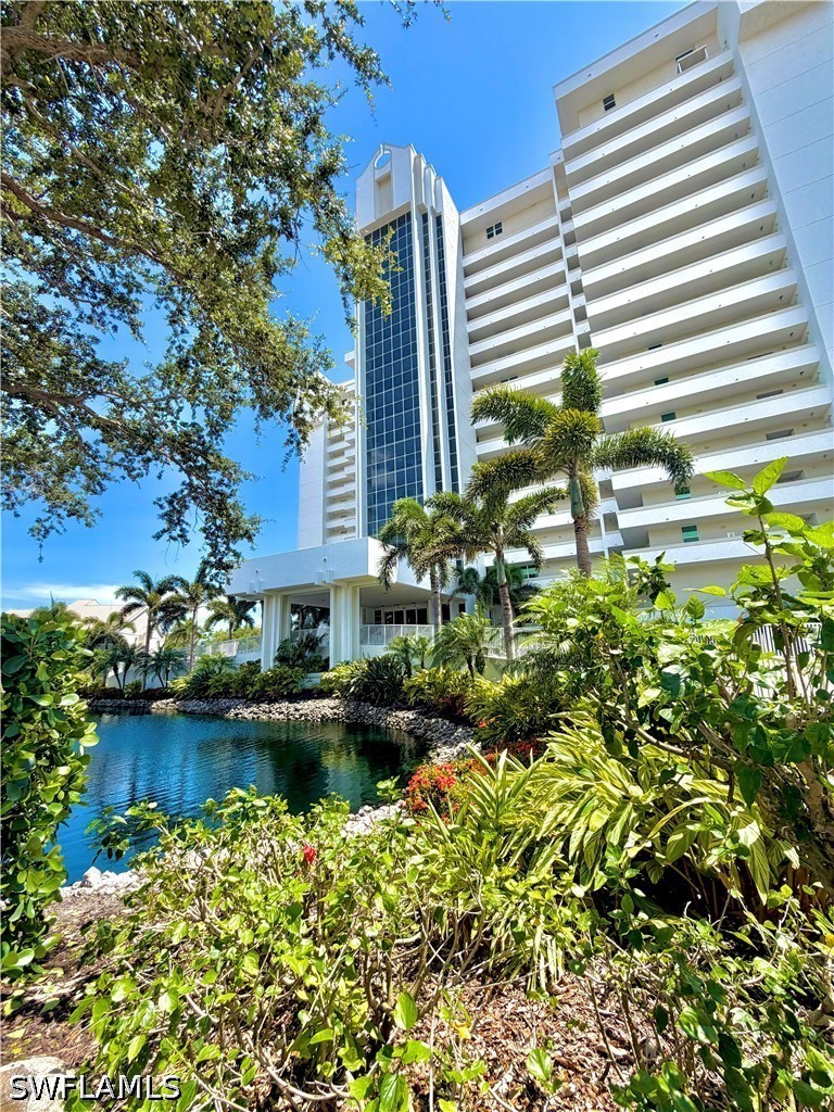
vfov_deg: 102.1
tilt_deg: +11.1
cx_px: 417
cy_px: 556
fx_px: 450
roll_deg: +1.2
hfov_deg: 85.7
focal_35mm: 14
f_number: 2.2
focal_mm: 2.22
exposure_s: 1/770
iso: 32
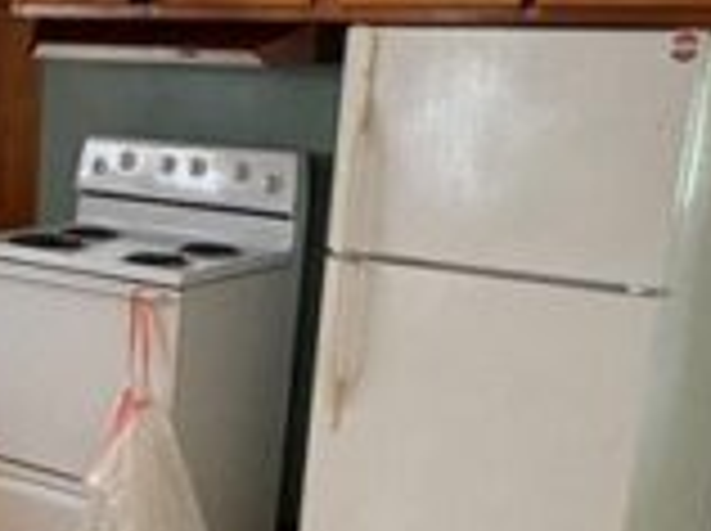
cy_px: 441
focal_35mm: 71
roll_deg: +0.0
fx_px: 1456
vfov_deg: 20.4
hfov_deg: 25.5
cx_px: -63
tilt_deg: -15.3
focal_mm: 2.22
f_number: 2.2
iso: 500
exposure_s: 1/60
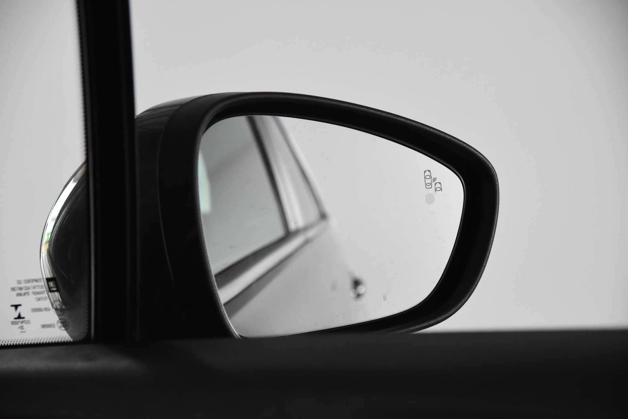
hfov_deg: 19.5
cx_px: 314
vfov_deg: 13.0
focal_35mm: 105
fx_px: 1832
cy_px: 210
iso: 2800
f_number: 4
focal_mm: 70
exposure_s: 1/125
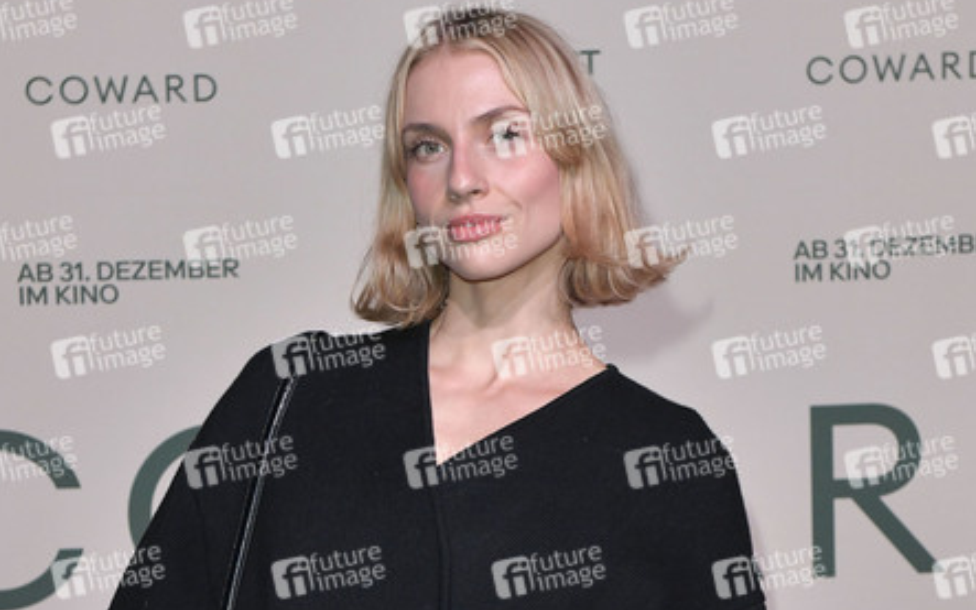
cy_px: 297
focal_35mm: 57
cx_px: 489
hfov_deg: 35.7
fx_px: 1516
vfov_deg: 22.8
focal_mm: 55
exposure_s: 1/250
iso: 2500
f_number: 6.3
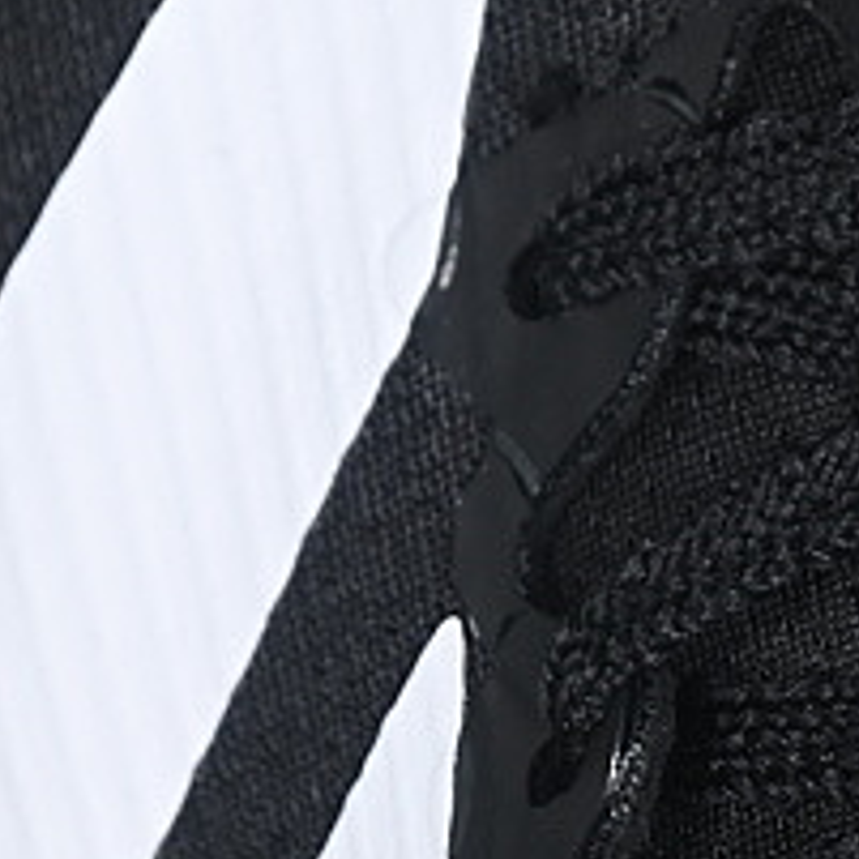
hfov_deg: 5.1
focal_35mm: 343
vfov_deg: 5.1
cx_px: 923
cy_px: 51
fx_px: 9630
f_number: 6.3
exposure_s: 1/60
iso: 160
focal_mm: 50
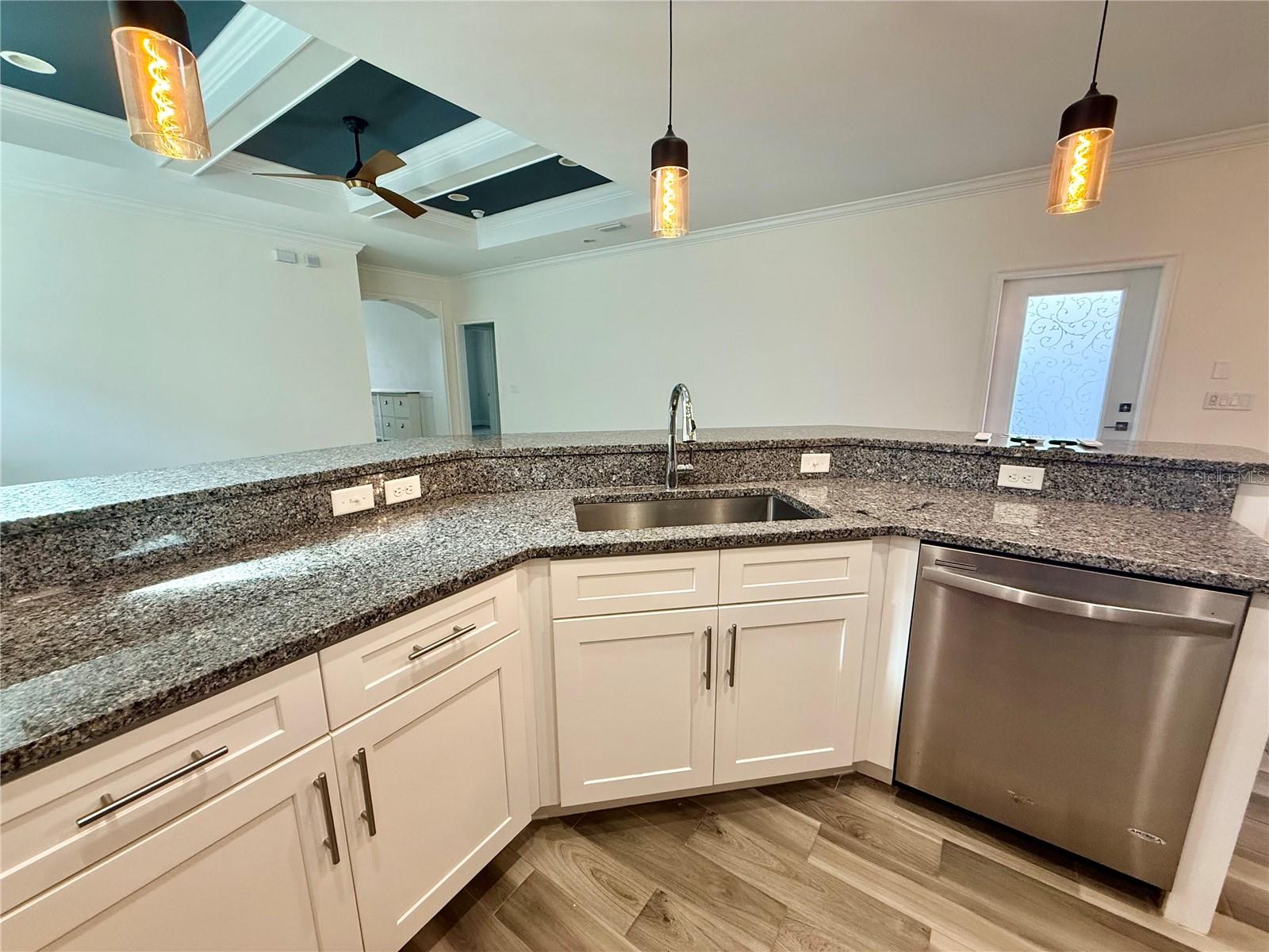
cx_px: 634
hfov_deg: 102.1
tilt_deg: -11.3
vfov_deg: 85.7
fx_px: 513
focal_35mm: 14
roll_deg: +0.6
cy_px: 476
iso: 250
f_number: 2.2
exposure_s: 1/120
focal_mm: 2.22
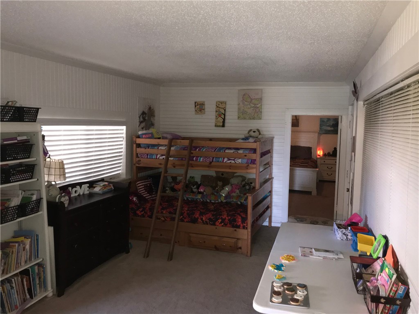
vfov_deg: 49.7
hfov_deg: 63.4
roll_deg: -1.3
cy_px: 157
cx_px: 210
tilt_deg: -5.1
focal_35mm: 28
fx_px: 339
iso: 100
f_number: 1.8
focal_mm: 3.99
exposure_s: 1/30
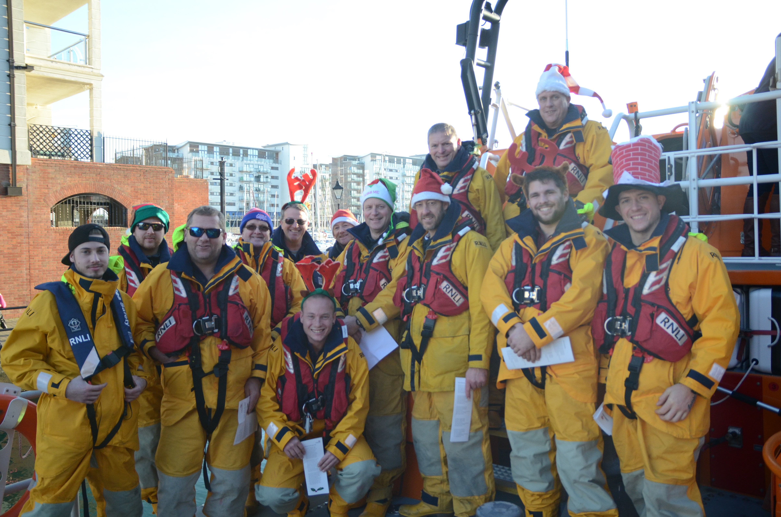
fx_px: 585
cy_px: 258
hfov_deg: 67.5
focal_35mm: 27
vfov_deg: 47.7
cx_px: 390
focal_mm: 18
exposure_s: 1/800
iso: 720
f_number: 3.8
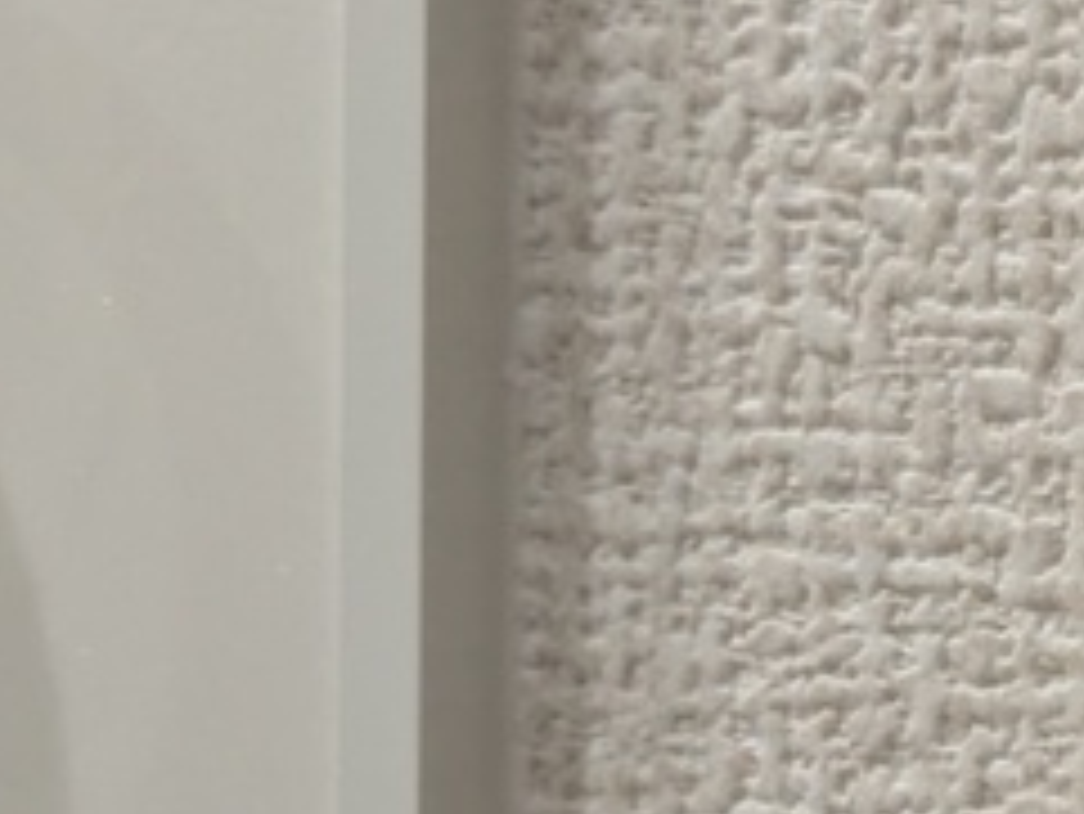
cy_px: 931
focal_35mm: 203
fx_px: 6360
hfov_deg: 9.3
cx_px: 1975
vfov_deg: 7.3
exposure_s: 1/120
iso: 184
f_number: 1.89
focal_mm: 5.43
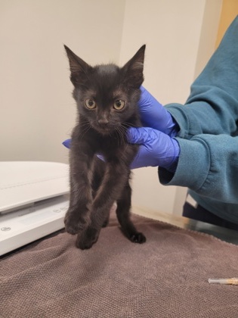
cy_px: 159
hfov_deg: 53.1
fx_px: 238
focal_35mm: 26
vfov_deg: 67.3
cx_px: 119
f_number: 1.8
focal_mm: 5.4
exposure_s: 1/120
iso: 200
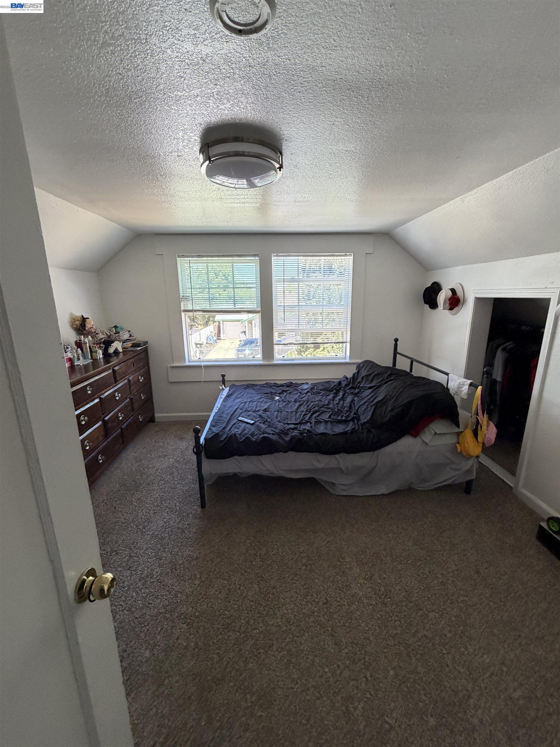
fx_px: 302
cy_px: 374
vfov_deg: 102.1
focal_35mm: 14
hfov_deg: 85.7
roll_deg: +0.6
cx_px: 280
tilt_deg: -13.3
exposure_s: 1/121
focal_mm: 2.22
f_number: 2.2
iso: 250
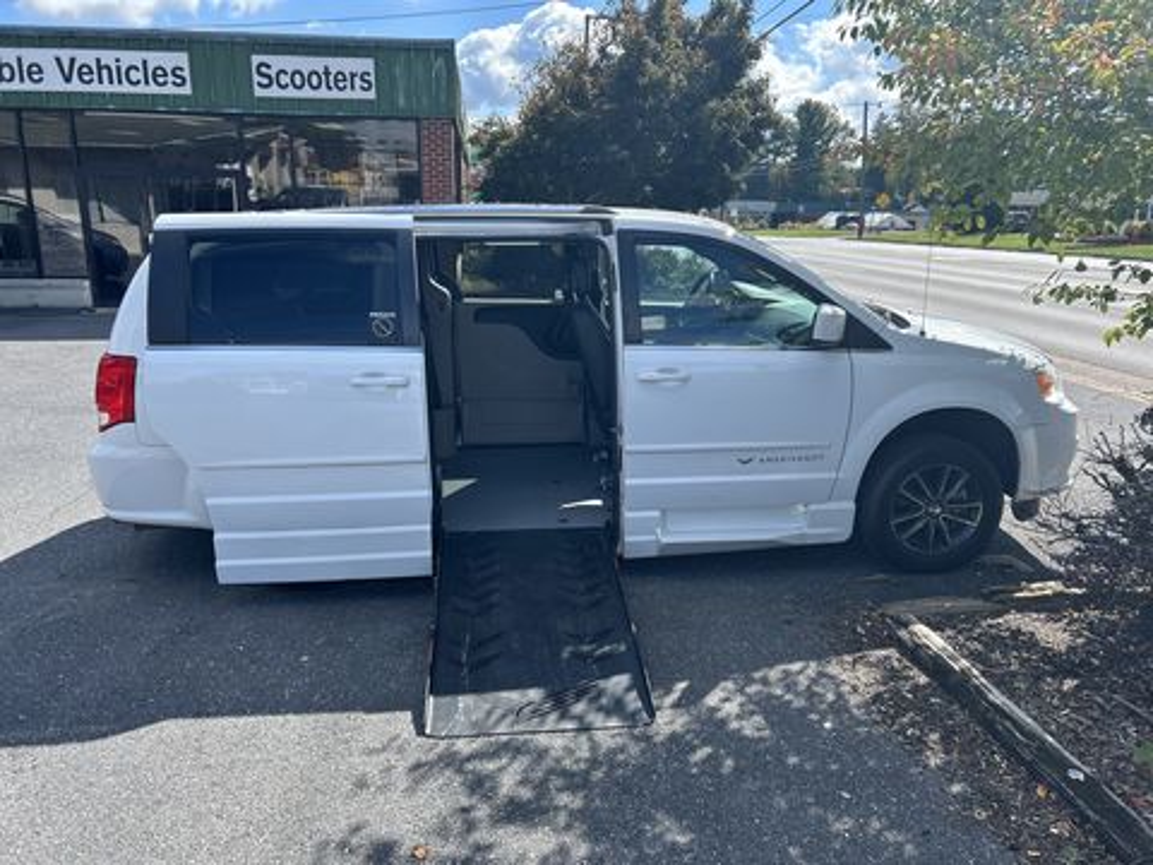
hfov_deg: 67.3
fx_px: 866
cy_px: 432
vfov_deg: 53.1
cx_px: 576
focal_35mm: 26
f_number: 1.5
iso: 50
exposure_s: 1/1779
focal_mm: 5.7
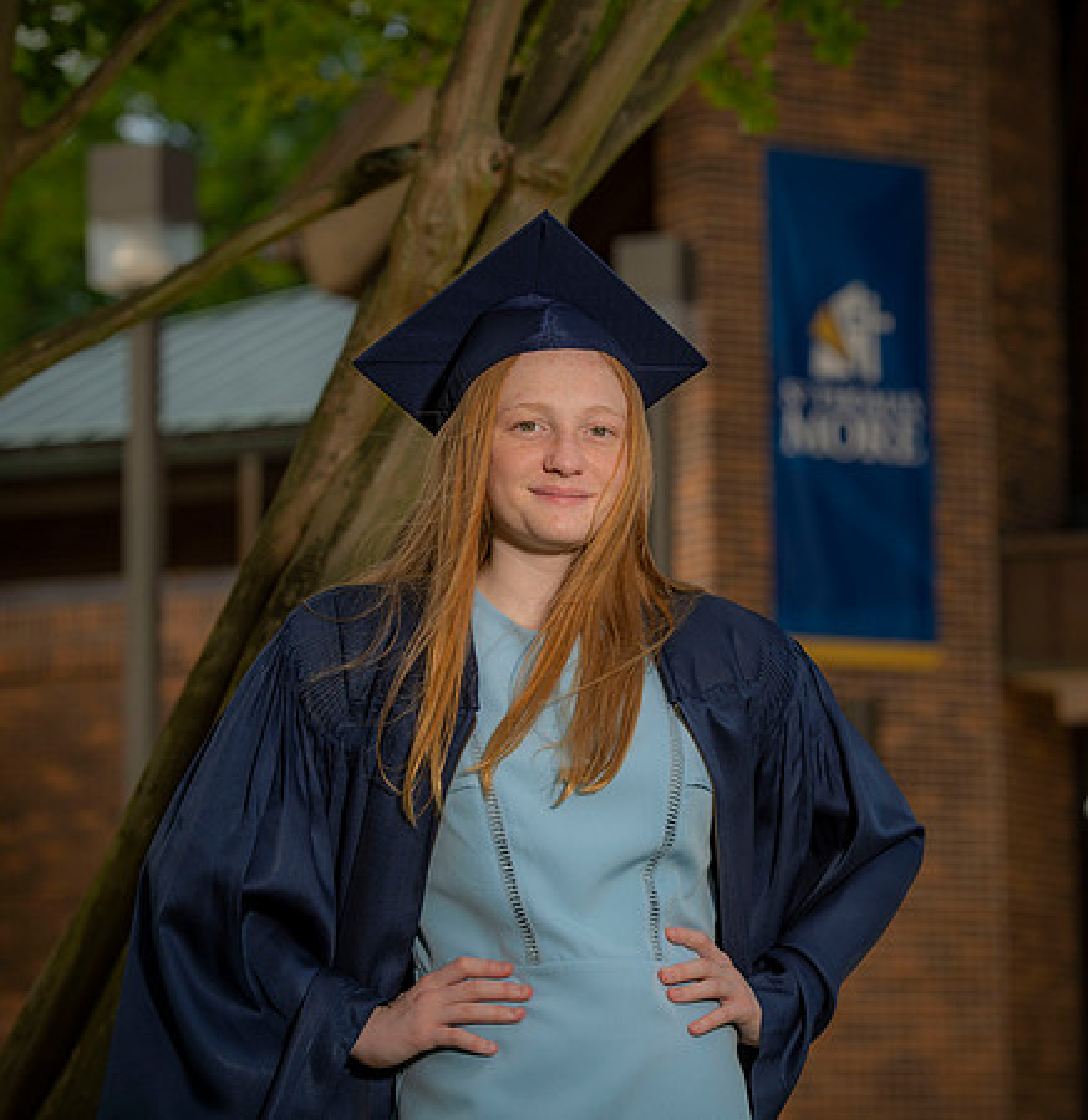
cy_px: 584
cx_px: 654
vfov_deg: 12.9
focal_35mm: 138
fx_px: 4967
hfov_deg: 12.5
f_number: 5
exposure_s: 1/250
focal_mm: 102
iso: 80
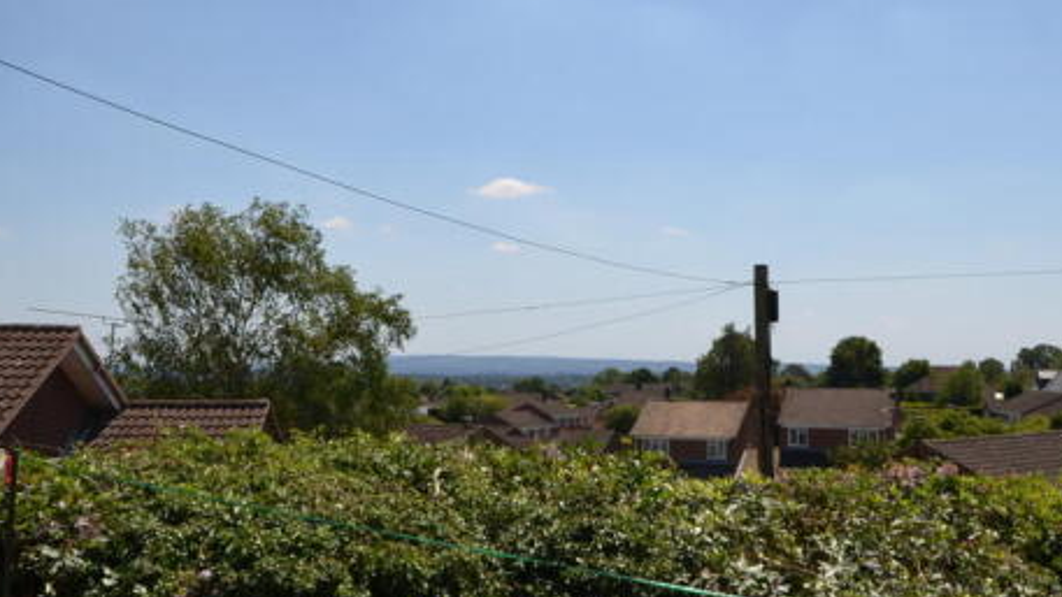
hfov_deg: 45.4
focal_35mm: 45
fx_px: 1267
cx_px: 576
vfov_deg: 26.5
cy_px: 281
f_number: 13
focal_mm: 20
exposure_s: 1/200
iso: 100
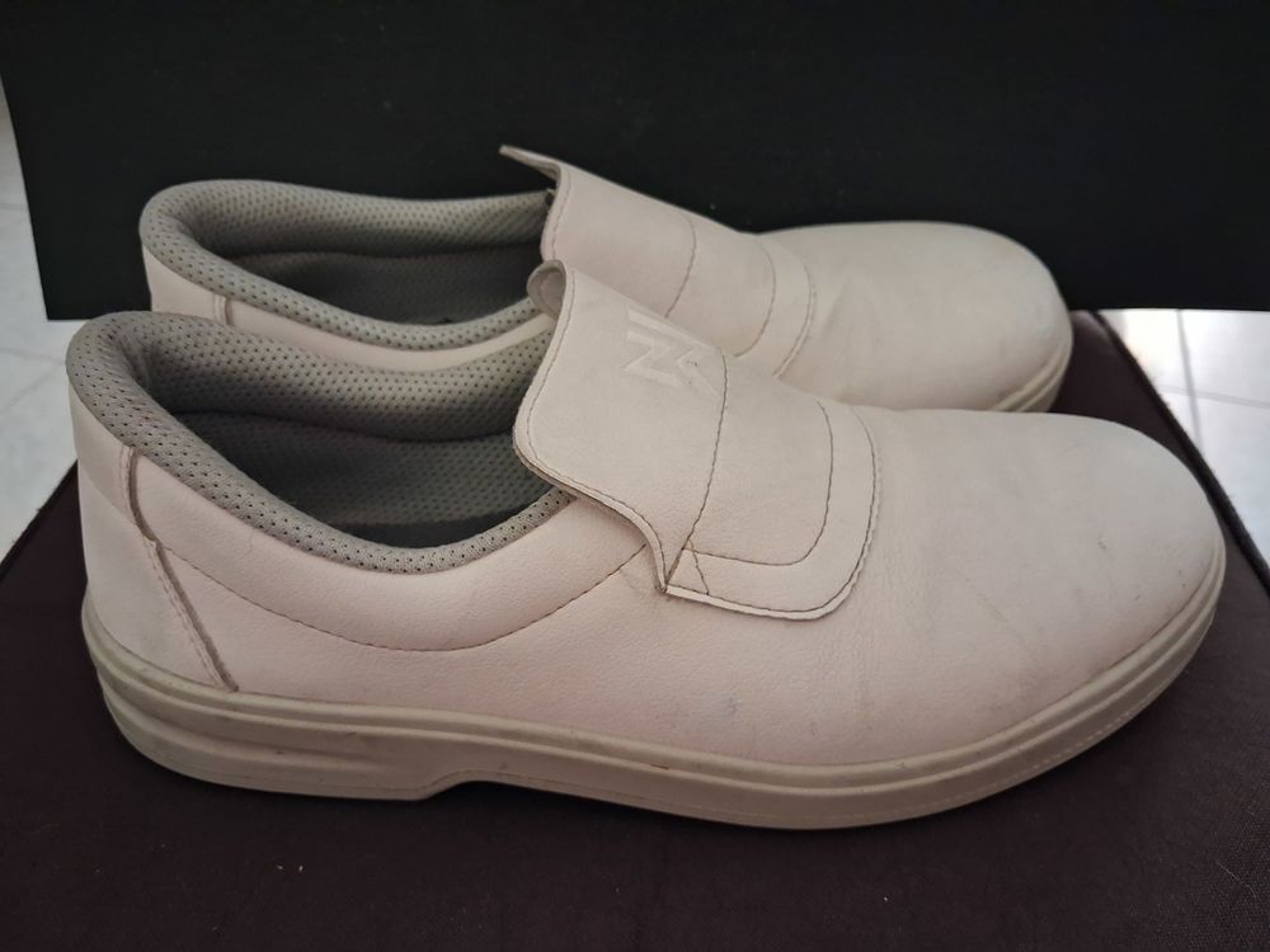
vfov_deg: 51.4
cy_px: 476
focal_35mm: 27
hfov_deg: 65.3
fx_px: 991
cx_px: 635
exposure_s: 1/25
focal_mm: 4
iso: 640
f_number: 1.8
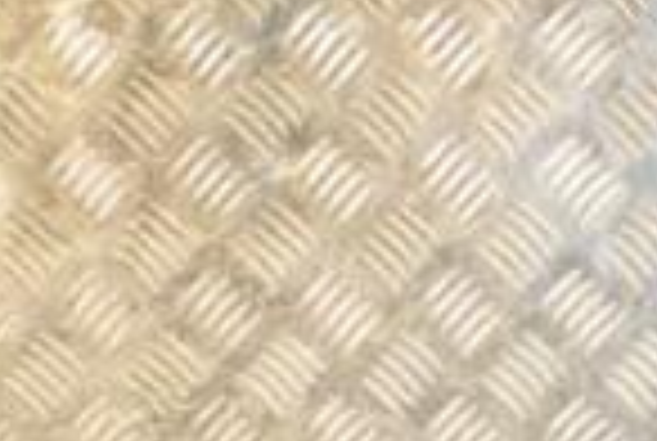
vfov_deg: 10.0
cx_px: 891
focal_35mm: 129
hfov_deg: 15.0
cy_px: 846
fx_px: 2360
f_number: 5
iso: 800
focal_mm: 21
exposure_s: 1/160
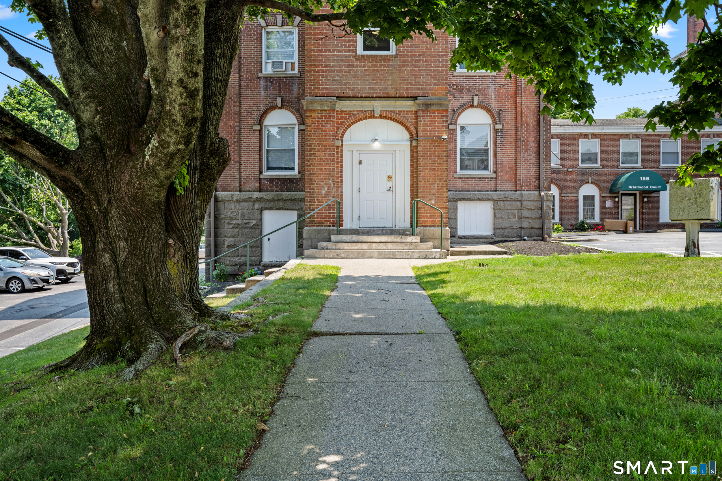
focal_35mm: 30
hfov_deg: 61.9
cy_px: 240
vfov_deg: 43.6
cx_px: 361
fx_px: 602
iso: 320
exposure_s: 1/15
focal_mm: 30
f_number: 9
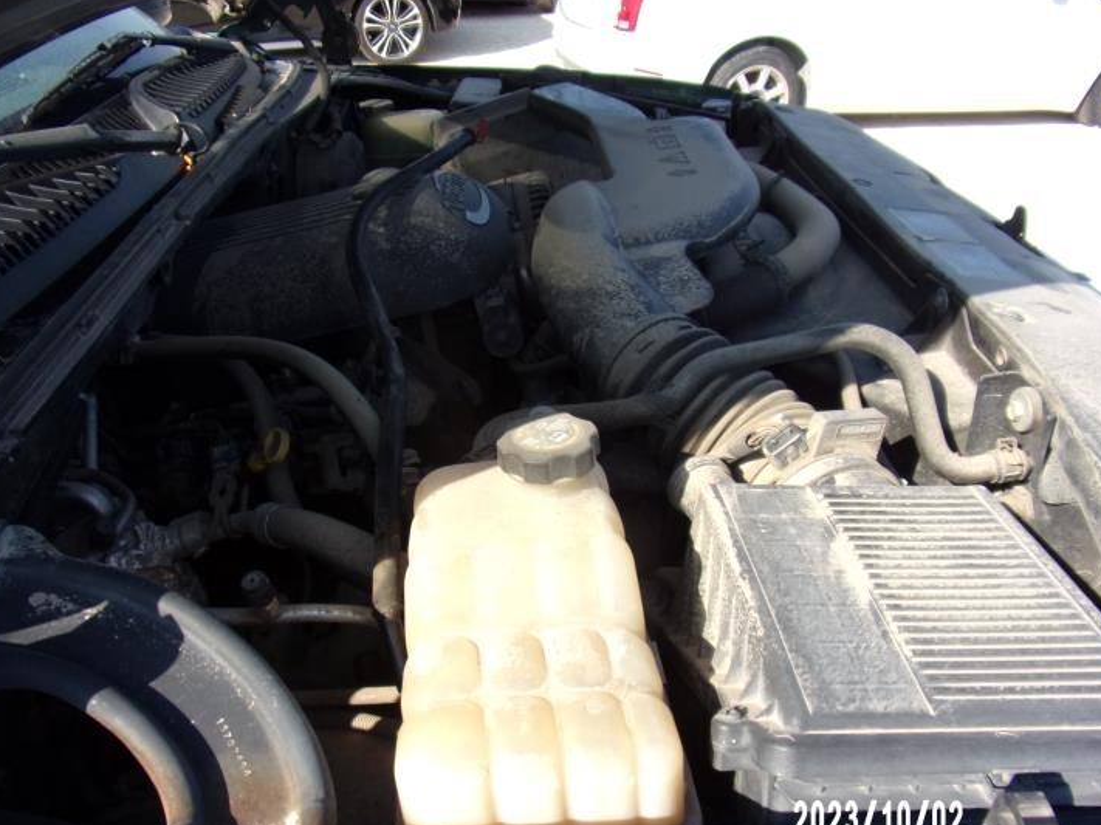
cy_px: 457
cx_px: 526
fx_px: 859
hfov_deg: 65.3
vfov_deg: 51.2
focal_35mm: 27
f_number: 3.3
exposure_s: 1/480
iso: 80
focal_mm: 4.3
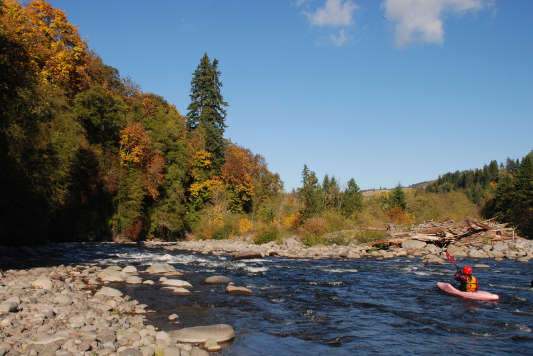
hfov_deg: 53.1
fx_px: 533
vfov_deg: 36.9
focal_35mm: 36
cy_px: 178
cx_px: 266
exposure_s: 1/320
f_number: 9
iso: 200
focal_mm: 24
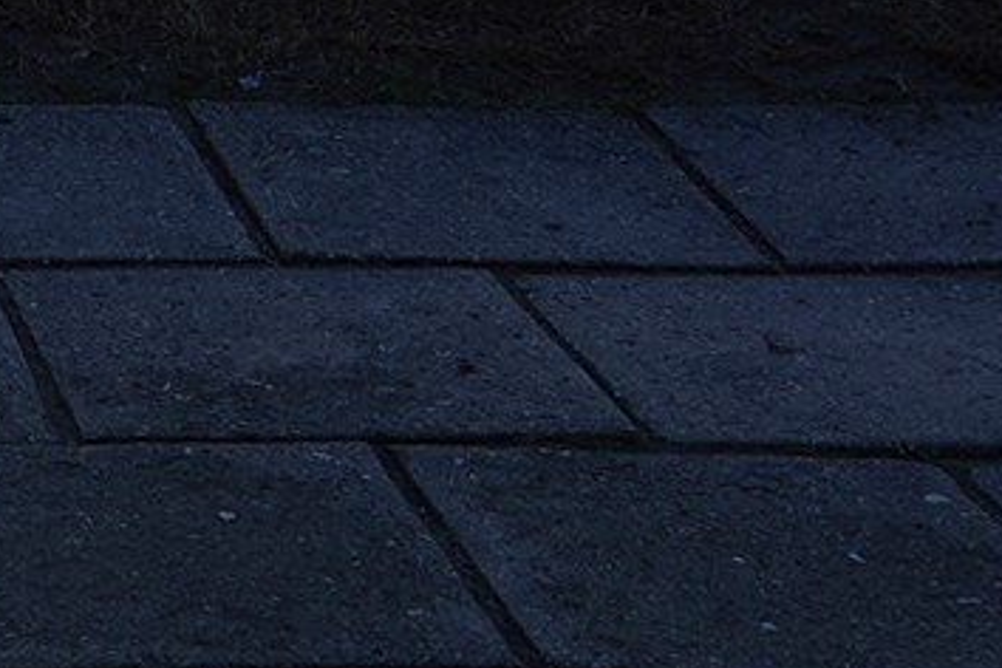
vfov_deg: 8.0
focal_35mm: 158
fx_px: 4397
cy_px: -979
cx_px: -560
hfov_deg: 12.3
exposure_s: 1/100
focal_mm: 28
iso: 100
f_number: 16
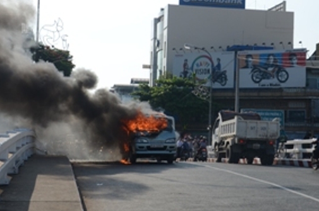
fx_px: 672
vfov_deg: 17.8
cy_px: 71
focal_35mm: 76
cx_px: 209
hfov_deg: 26.6
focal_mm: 32
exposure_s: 1/250
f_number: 9
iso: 100
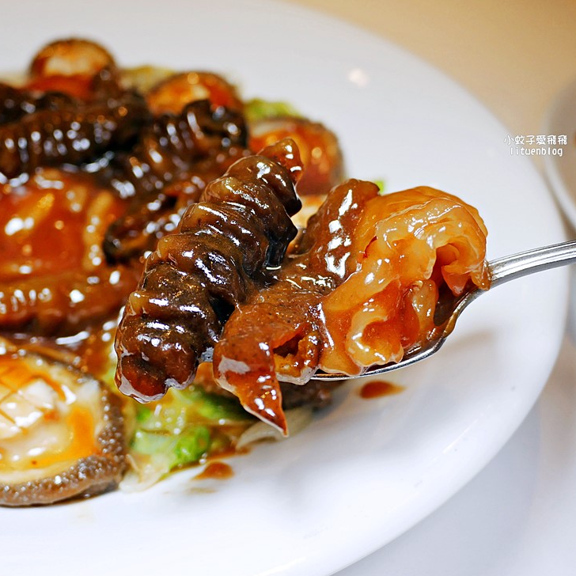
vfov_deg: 48.4
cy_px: 284
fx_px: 640
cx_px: 248
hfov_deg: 48.3
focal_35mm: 34
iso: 200
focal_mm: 14
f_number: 2.5
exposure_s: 1/400
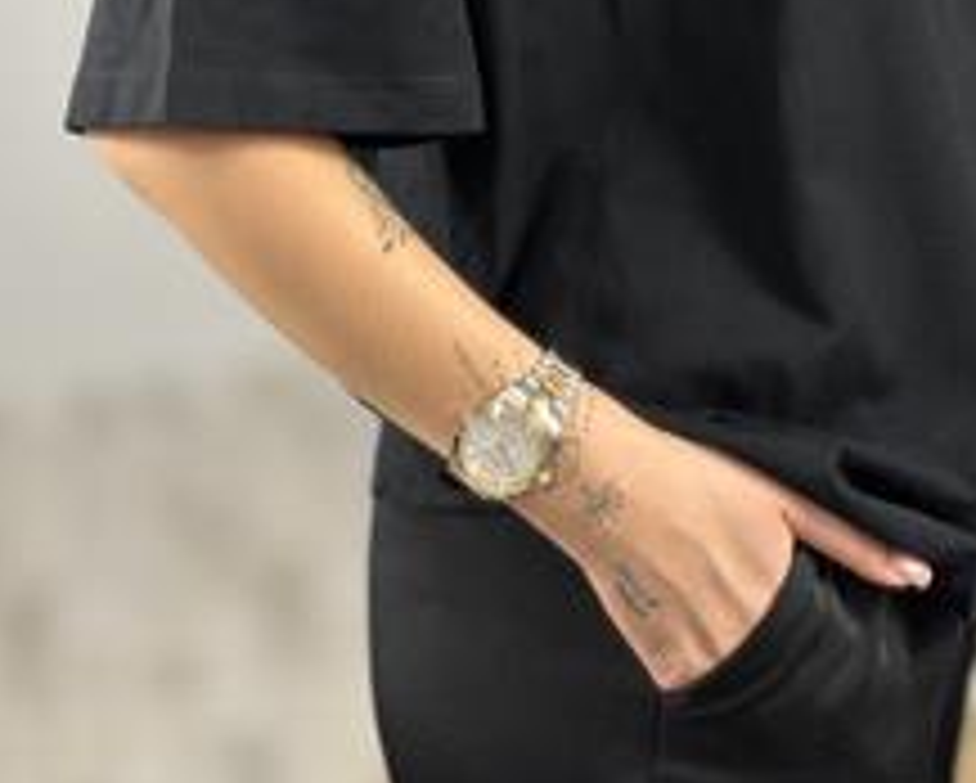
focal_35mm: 89
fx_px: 2573
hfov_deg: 21.5
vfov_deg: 17.0
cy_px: 29
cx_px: 468
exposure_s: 1/50
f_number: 1.78
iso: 160
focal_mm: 6.86
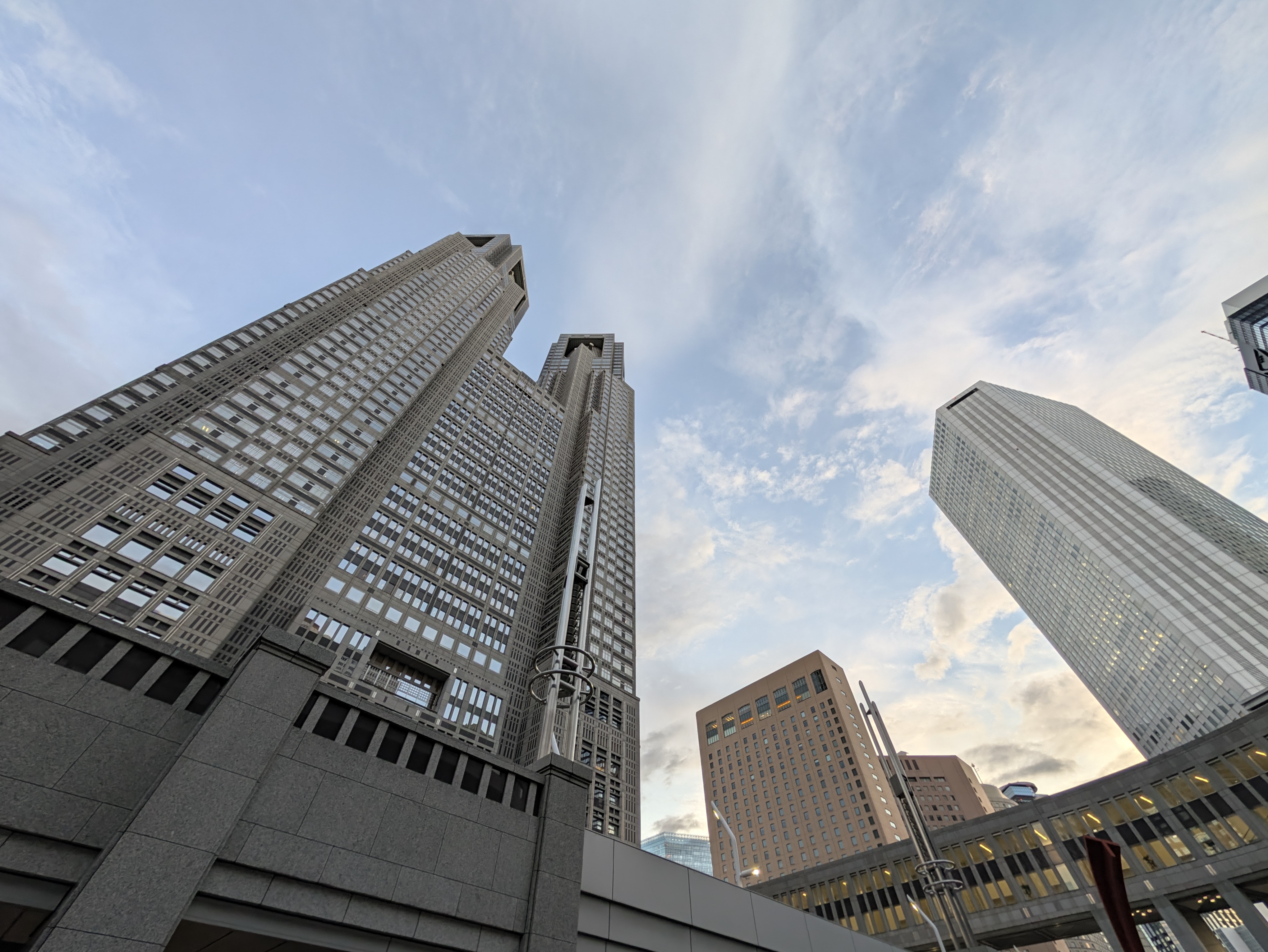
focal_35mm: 12
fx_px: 440
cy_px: 476
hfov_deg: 110.5
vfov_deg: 94.5
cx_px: 634
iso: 51
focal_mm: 2.02
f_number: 1.7
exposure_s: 1/188
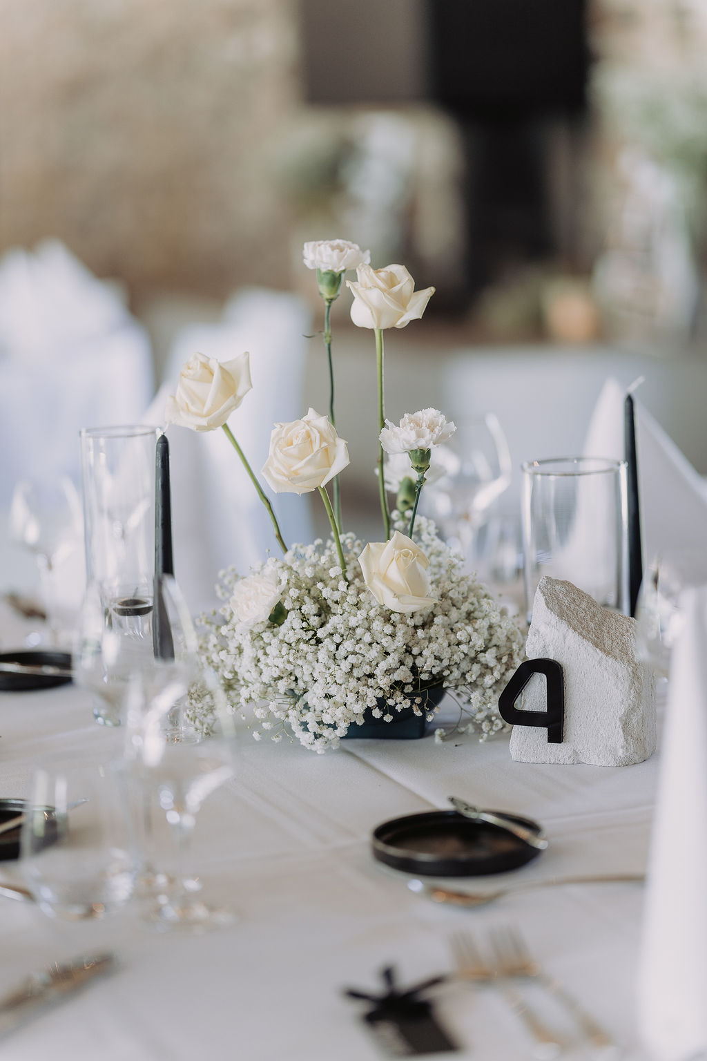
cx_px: 354
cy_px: 530
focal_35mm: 85
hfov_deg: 16.1
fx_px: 2504
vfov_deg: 23.9
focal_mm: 85
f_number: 1.4
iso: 200
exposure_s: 1/250
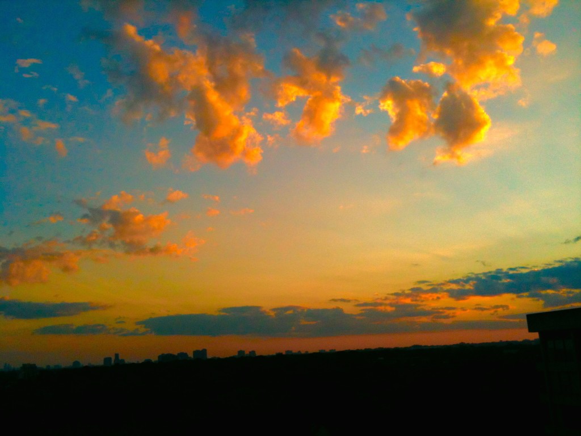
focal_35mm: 35
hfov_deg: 52.6
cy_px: 218
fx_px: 587
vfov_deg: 40.7
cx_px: 290
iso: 64
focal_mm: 3.85
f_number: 2.8
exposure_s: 1/431
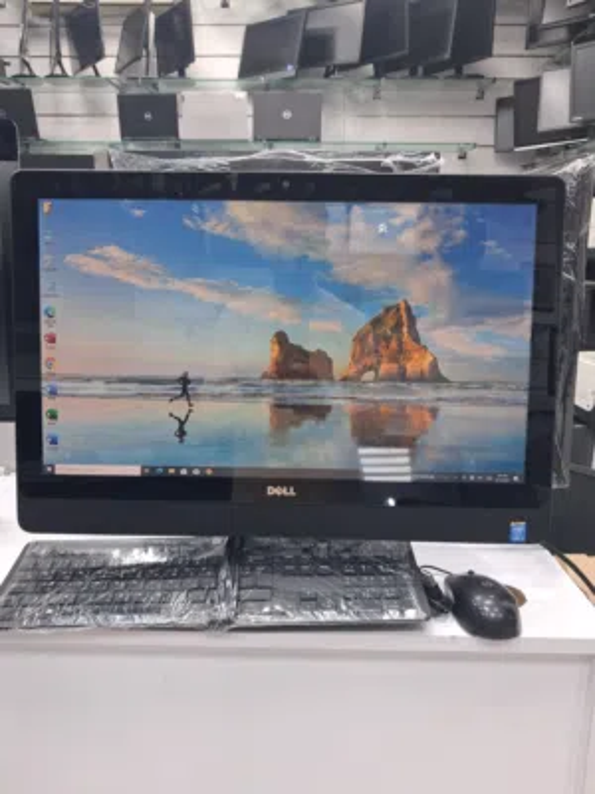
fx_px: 619
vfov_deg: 65.3
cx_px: 298
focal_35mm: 27
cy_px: 397
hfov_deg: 51.4
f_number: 1.8
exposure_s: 1/100
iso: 125
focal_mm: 4
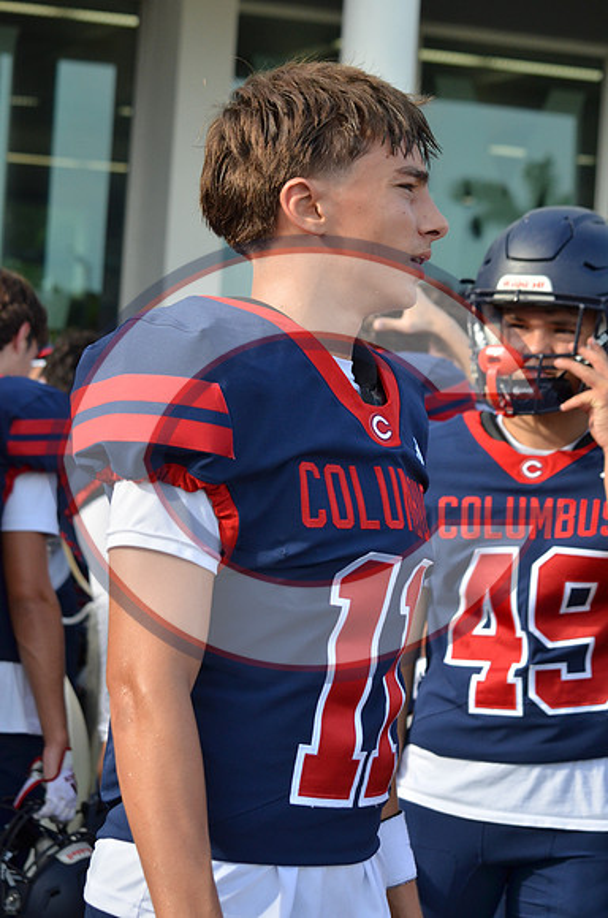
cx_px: 304
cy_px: 459
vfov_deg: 22.0
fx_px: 2367
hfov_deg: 14.6
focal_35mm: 93
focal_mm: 62
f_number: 7.1
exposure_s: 1/800
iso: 500
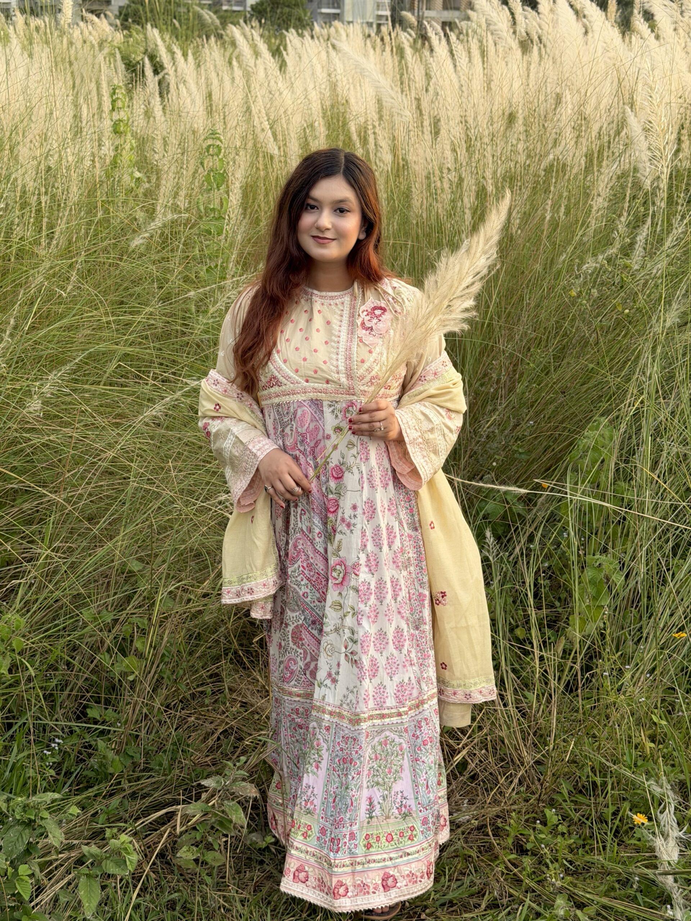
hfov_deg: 30.3
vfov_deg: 39.7
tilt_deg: -17.4
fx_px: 1278
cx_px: 346
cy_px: 460
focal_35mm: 48
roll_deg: -2.2
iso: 64
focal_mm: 6.76
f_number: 1.78
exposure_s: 1/407
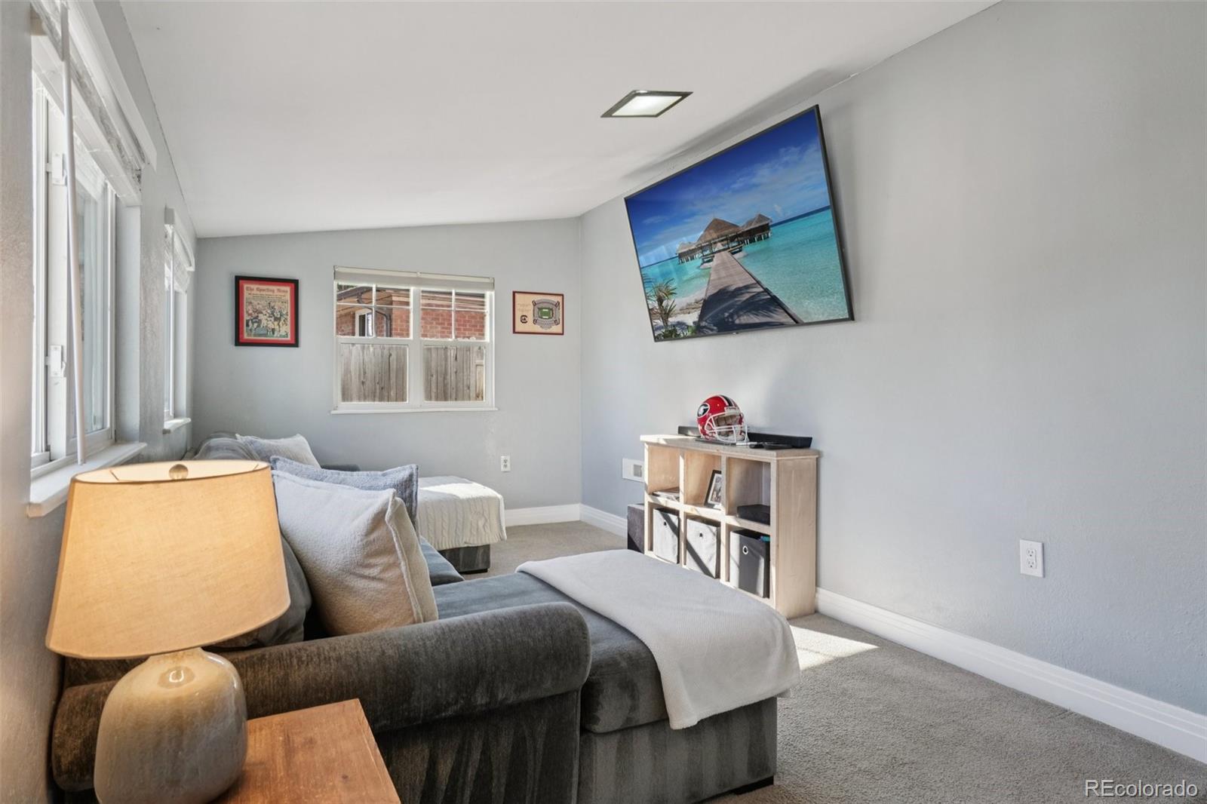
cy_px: 402
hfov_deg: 85.4
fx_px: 654
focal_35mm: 20
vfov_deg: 63.2
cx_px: 604
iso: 400
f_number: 8
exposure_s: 1/40
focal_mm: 13
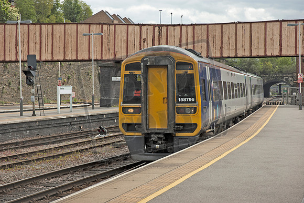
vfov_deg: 16.5
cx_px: 152
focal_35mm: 82
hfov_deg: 24.6
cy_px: 102
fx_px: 696
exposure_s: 1/200
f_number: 7.1
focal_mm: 55
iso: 200
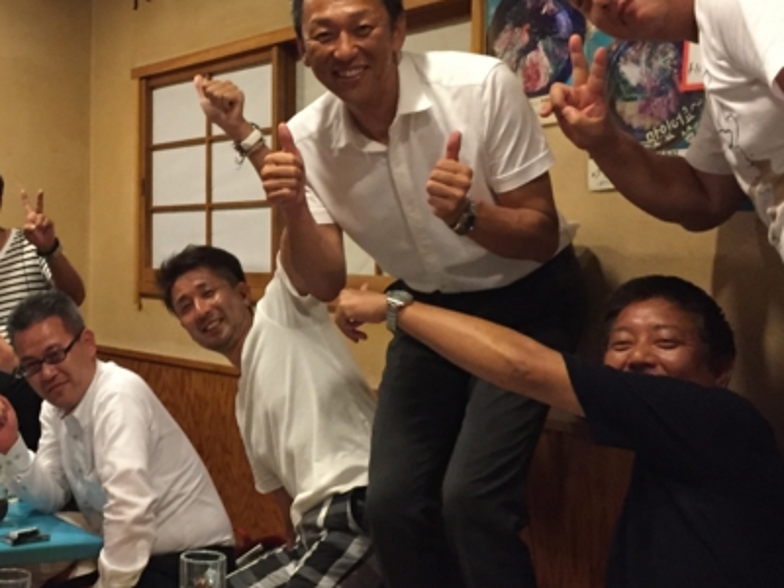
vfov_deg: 25.2
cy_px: 233
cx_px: 143
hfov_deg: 32.2
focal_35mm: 58
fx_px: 1314
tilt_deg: +1.9
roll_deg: -0.4
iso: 250
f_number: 2.2
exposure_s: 1/17
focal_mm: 4.15
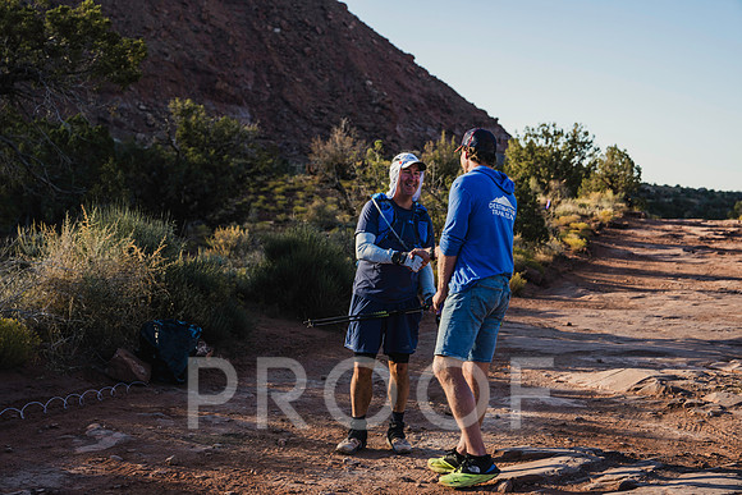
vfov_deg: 19.5
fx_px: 1443
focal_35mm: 70
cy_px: 248
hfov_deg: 28.8
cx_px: 371
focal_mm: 70
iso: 100
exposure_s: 1/250
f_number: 5.6
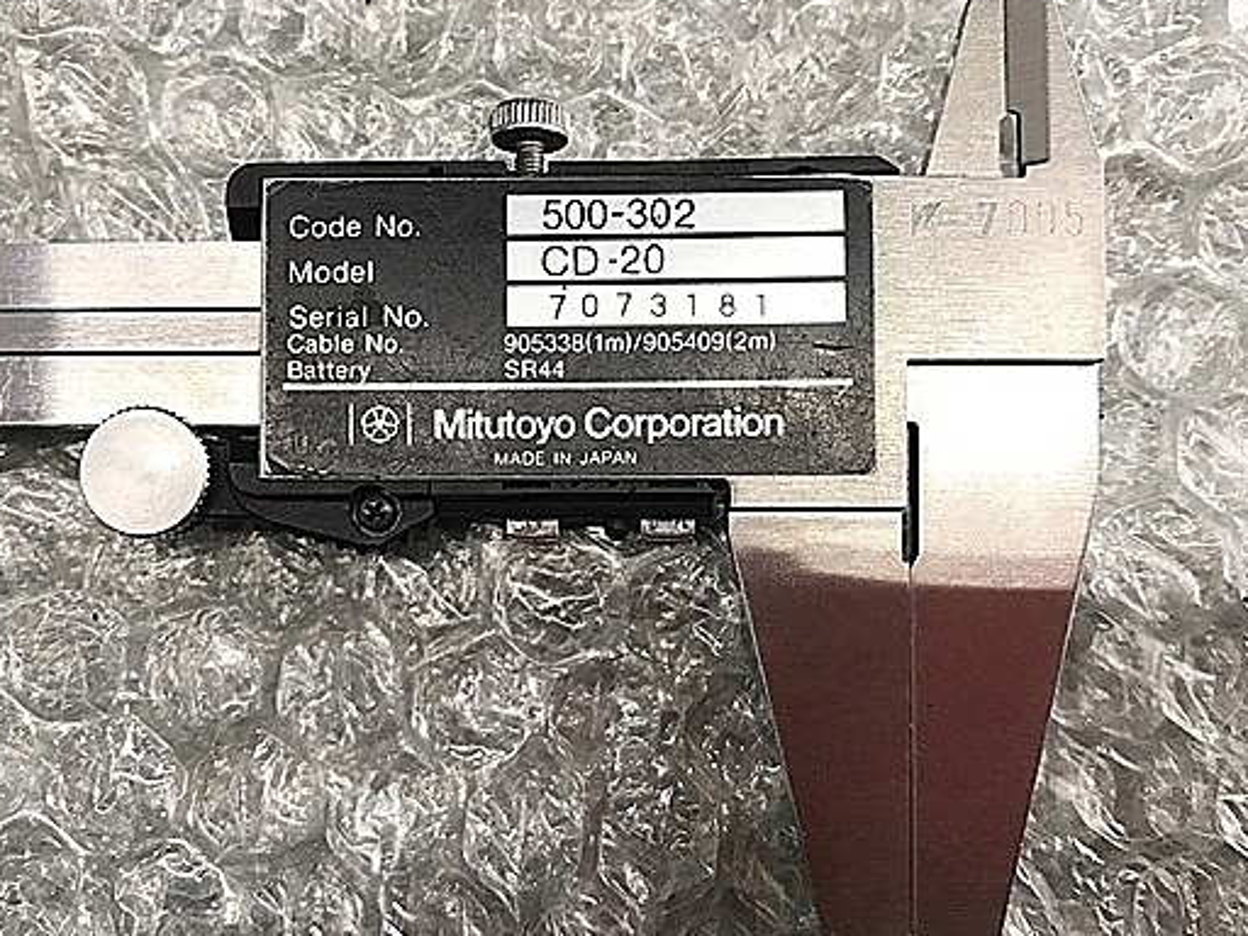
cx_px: 597
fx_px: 1262
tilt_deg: -87.0
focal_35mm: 35
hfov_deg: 52.6
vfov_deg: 40.7
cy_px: 509
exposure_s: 1/33
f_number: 1.8
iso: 40
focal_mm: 3.99
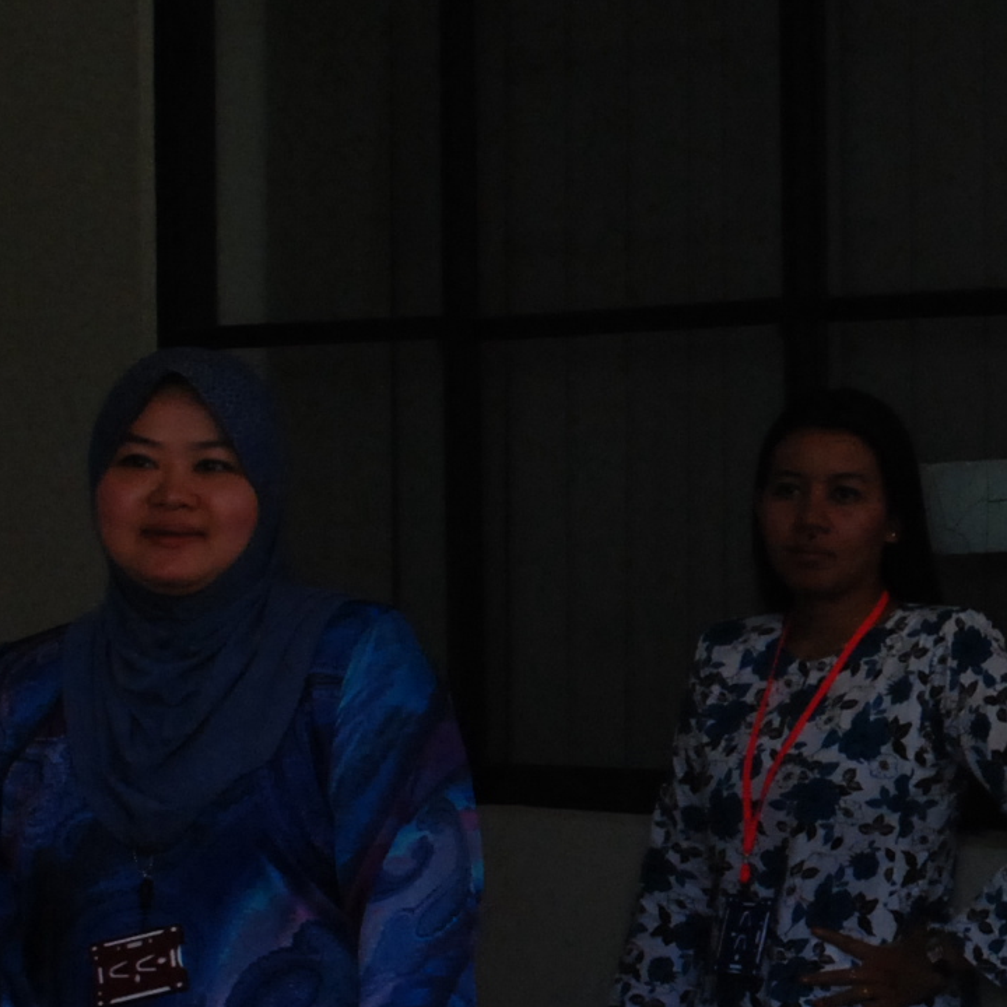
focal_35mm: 113
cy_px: 636
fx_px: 3719
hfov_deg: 14.9
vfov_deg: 15.4
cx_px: 1222
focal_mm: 22
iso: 800
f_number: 9
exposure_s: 1/125
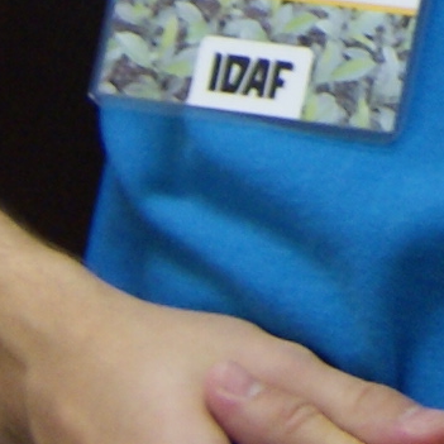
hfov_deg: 4.3
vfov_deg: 4.3
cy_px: -954
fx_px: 5718
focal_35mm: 394
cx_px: 1354
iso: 400
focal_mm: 28
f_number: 4.5
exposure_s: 1/25
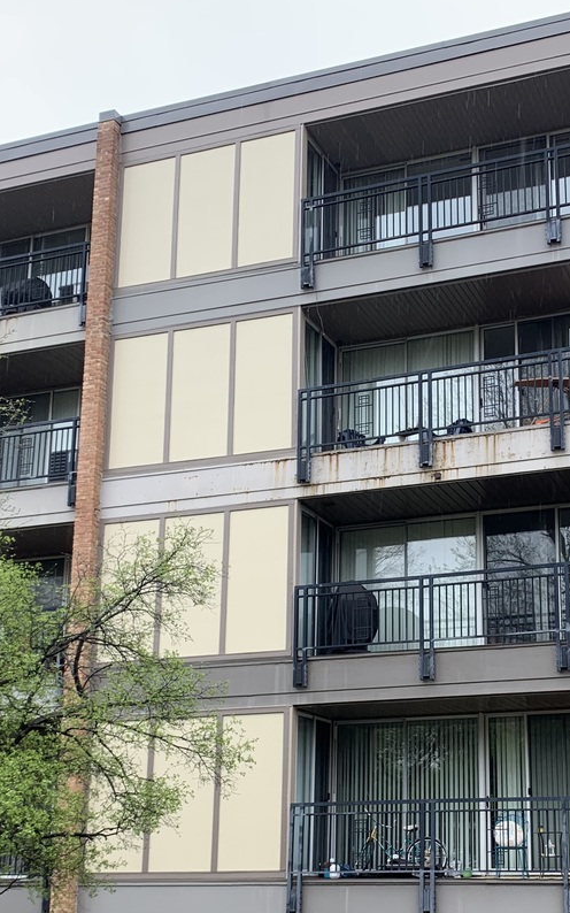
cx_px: 440
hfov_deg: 25.5
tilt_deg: +13.2
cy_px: 577
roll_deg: +0.3
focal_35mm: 50
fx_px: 1243
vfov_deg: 40.0
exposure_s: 1/125
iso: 25
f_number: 1.8
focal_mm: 4.25
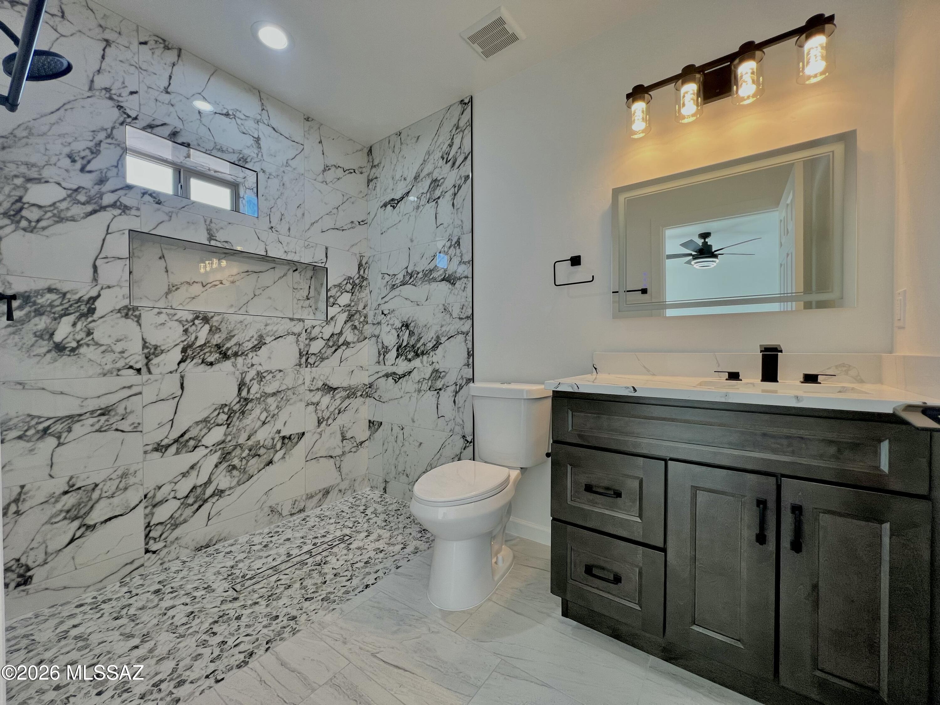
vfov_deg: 89.9
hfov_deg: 106.2
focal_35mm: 13
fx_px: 353
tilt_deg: -0.7
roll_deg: -0.1
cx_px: 470
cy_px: 352
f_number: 1.8
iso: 80
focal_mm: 1.57
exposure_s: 1/120
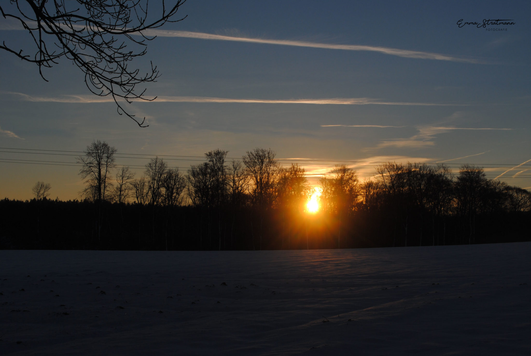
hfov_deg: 35.0
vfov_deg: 23.8
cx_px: 266
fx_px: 842
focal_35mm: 57
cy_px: 178
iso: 100
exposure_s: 1/500
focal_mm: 38
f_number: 11
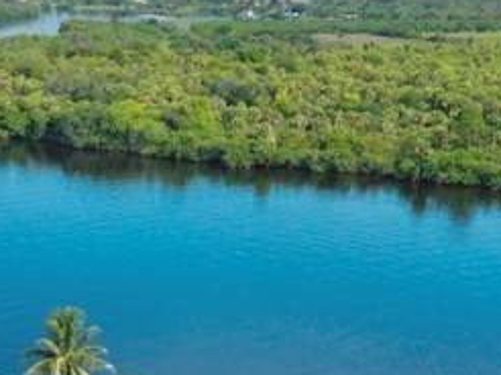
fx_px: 1446
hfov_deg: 19.4
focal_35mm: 100
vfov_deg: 14.6
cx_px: 90
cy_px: 365
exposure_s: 1/240
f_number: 1.8
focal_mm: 8.67
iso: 100
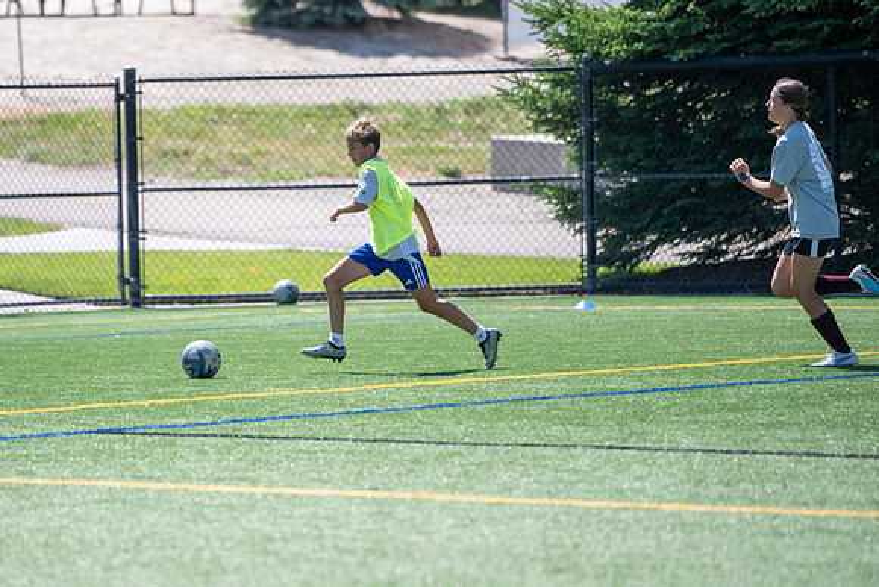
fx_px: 5820
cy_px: 264
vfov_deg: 5.8
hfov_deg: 8.6
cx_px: 305
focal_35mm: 238
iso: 40
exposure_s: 1/800
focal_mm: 180
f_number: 2.8
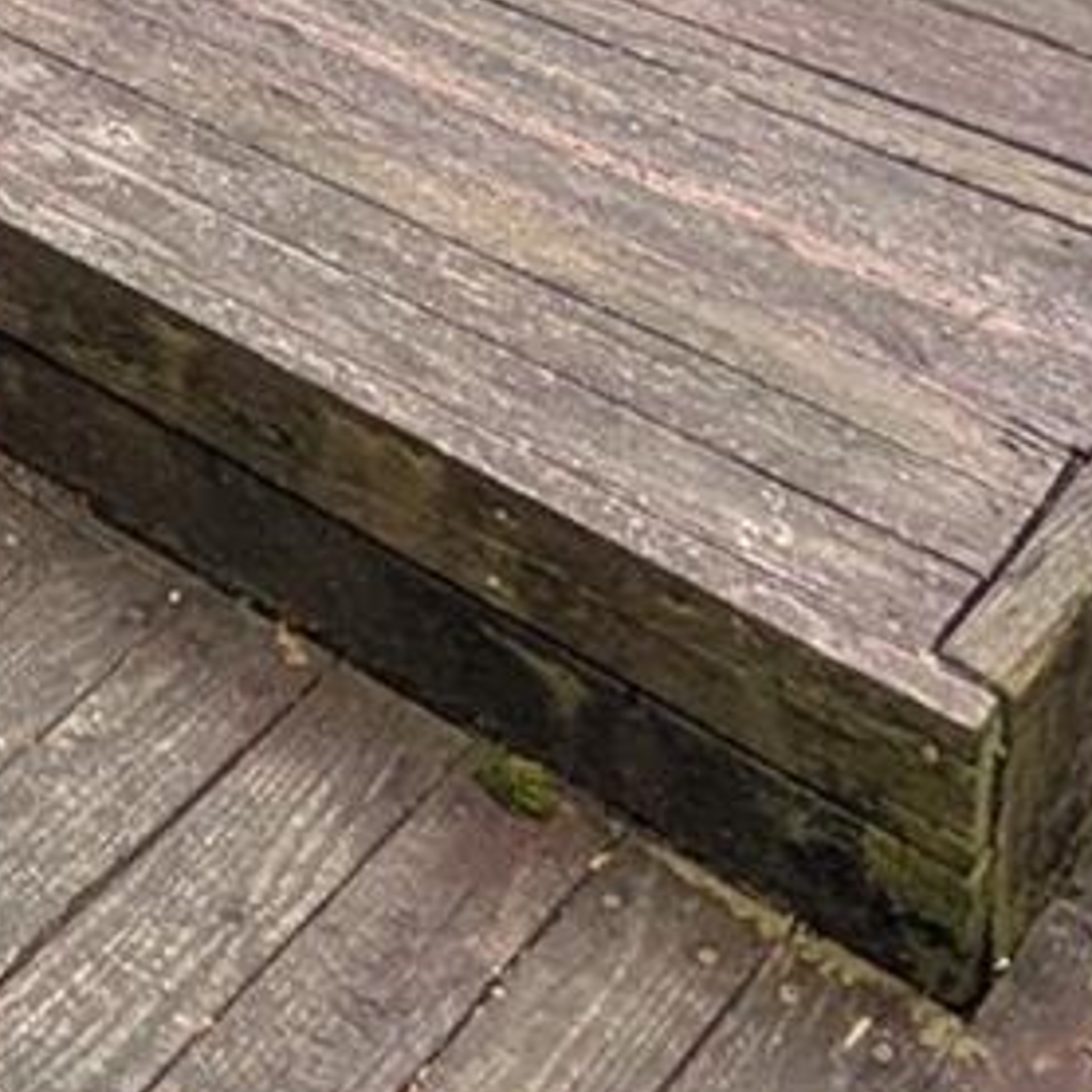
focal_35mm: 78
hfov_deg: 16.5
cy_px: -1178
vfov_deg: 16.3
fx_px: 2784
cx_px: -1139
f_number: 1.7
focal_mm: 2.02
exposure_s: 1/500
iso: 40
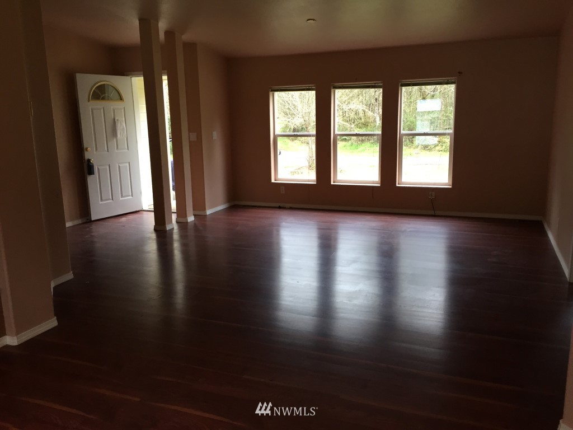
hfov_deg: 61.7
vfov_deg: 48.2
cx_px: 286
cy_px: 215
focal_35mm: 29
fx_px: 480
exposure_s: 1/30
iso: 40
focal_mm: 4.15
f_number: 2.2
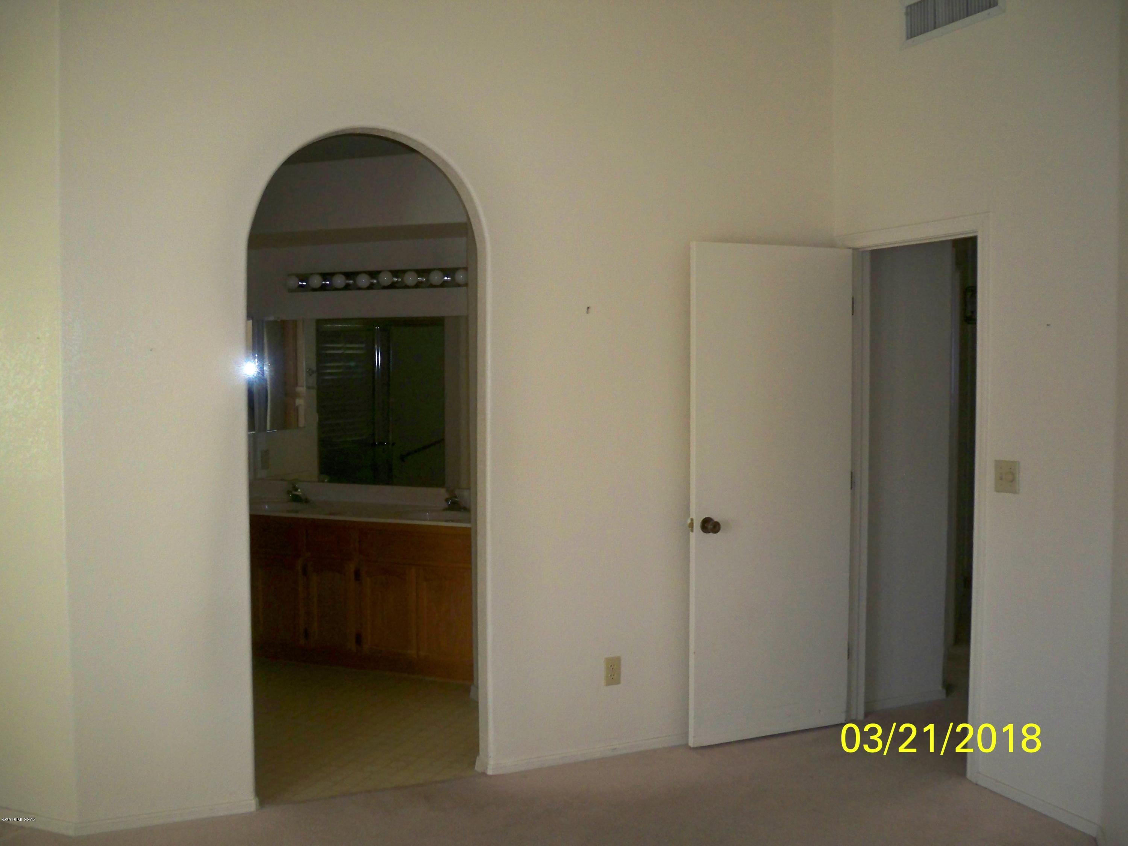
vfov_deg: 40.7
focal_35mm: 35
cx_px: 564
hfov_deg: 52.6
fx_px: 1141
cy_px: 423
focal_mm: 6.3
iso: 200
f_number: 3.1
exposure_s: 1/60
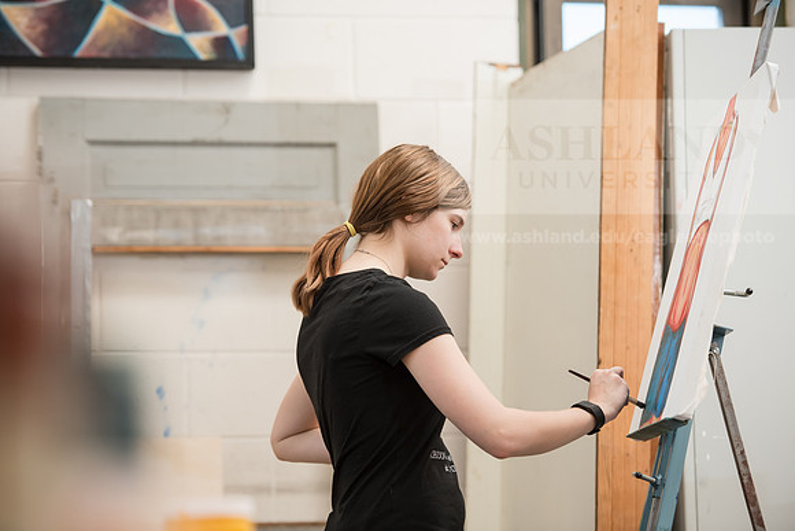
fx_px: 2982
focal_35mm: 135
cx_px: 398
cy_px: 266
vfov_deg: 10.2
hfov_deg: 15.2
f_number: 3.2
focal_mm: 135
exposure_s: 1/200
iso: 800
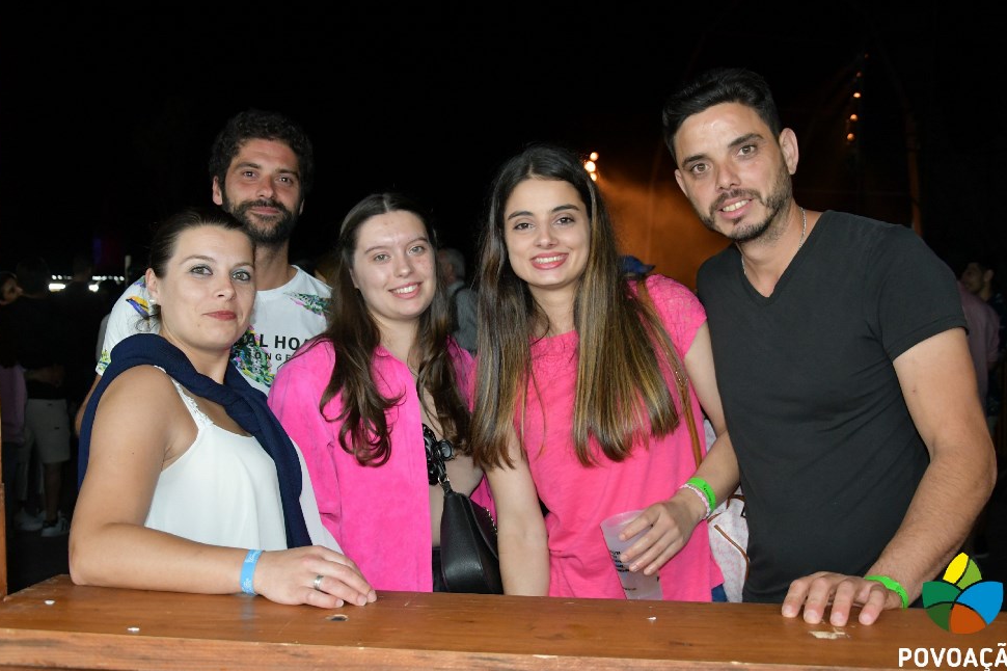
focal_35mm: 38
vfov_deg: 35.0
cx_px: 499
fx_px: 1063
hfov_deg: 50.7
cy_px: 352
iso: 2200
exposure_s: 1/60
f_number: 3.8
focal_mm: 24
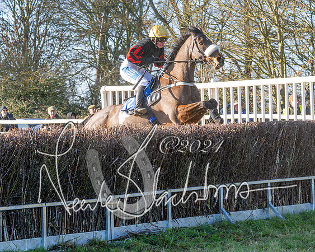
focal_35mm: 128
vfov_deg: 12.1
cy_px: 114
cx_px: 159
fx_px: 1192
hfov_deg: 15.1
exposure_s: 1/1250
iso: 400
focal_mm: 62
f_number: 4.5
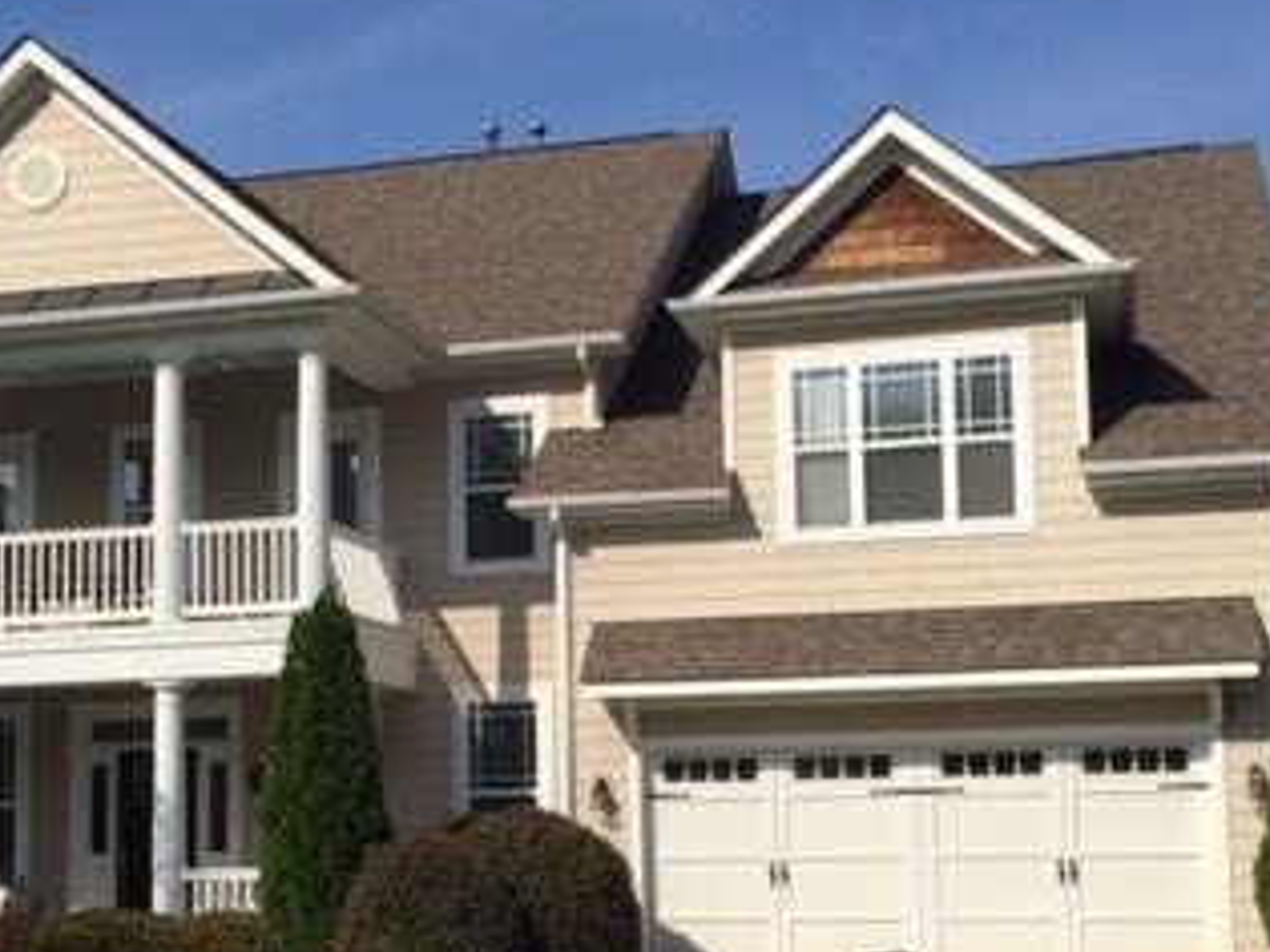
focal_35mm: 59
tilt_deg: +5.2
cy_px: 649
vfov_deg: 24.7
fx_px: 2164
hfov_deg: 32.6
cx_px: 480
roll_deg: +0.1
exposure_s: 1/3968
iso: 32
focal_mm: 4.15
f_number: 2.2
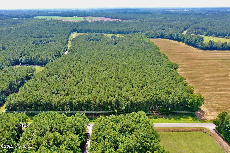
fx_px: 179
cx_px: 115
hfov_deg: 65.5
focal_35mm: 28
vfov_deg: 46.4
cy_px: 76
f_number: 4.5
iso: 100
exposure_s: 1/200
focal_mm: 10.26
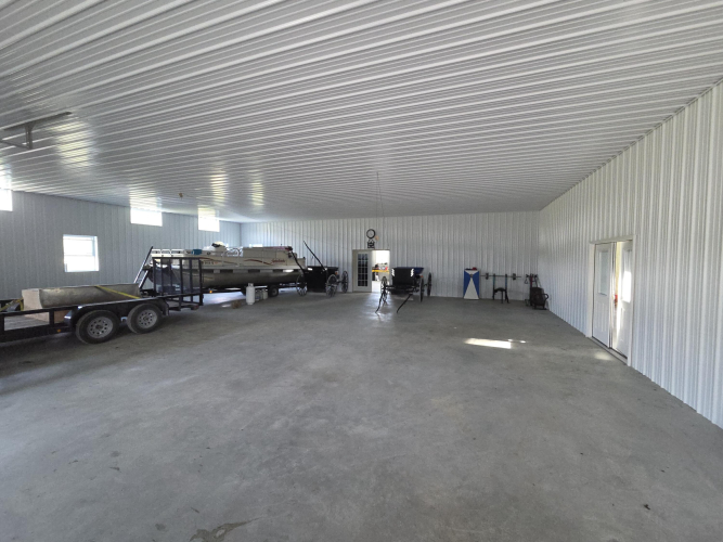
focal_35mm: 13
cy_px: 271
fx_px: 271
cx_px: 362
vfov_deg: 89.9
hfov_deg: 106.2
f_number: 2.2
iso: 320
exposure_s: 1/60
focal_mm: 2.2
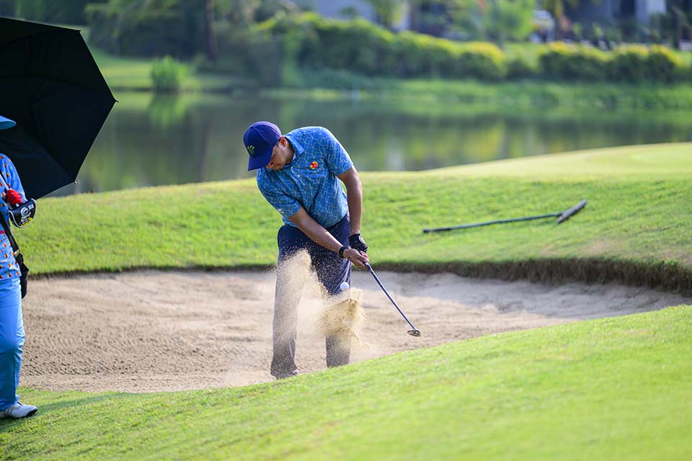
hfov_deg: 12.1
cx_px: 346
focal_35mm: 170
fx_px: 3268
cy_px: 230
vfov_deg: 8.1
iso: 280
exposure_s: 1/4000
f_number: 2.8
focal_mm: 170
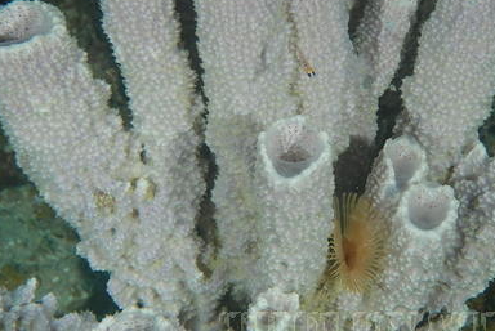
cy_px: 143
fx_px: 1721
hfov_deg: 16.3
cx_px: 318
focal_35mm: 125
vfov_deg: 11.0
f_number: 8
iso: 100
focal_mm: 50
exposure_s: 1/250
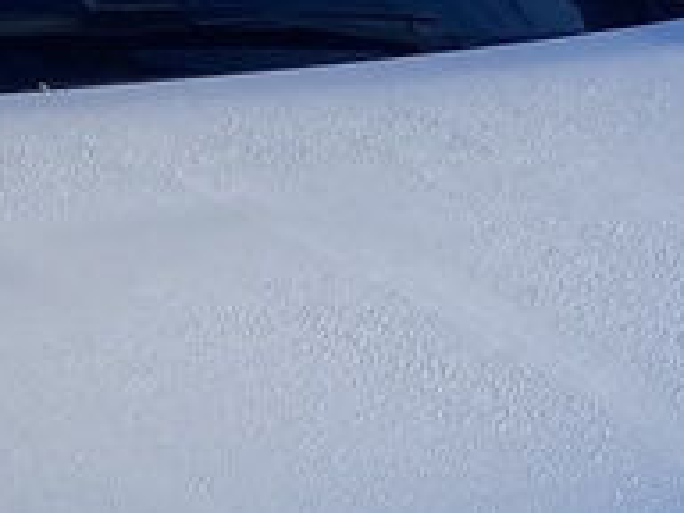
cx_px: -641
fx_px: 4150
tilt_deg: -13.0
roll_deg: +0.2
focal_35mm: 210
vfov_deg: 7.0
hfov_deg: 8.9
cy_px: 748
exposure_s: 1/2000
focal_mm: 3.99
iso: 20
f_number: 1.8
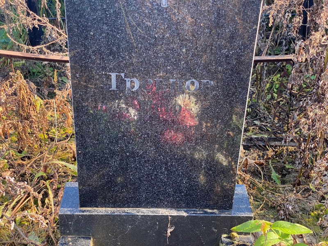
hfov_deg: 36.8
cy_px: 123
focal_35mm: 52
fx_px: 493
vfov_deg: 28.0
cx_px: 164
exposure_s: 1/122
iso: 32
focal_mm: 6
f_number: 2
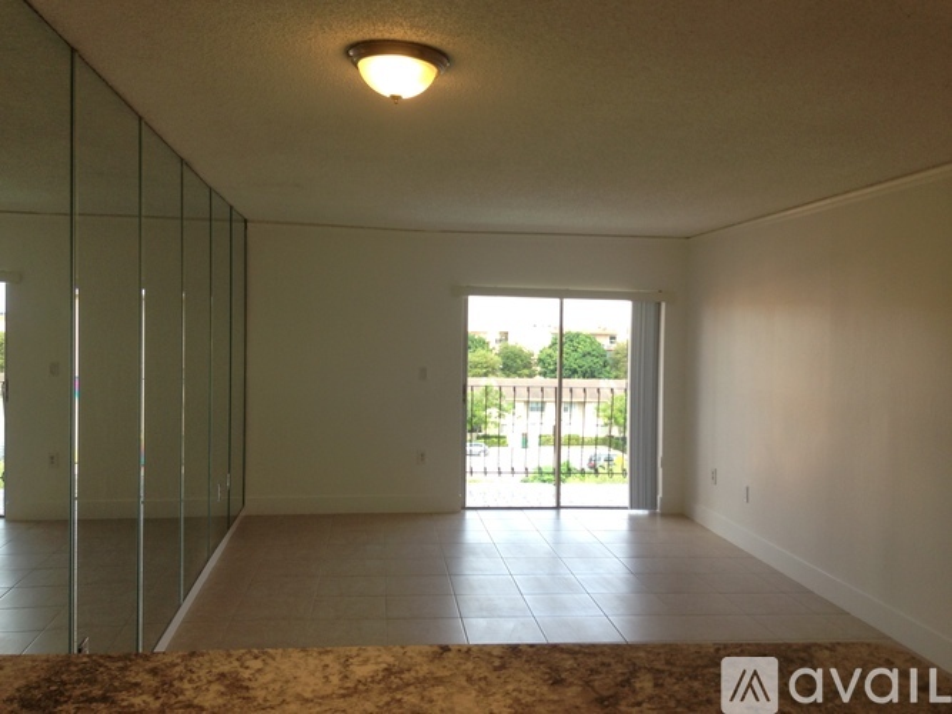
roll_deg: -0.8
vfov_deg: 42.9
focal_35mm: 33
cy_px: 357
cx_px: 476
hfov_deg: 55.4
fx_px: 907
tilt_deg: -4.5
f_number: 2.4
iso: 50
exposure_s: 1/166
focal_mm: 4.12
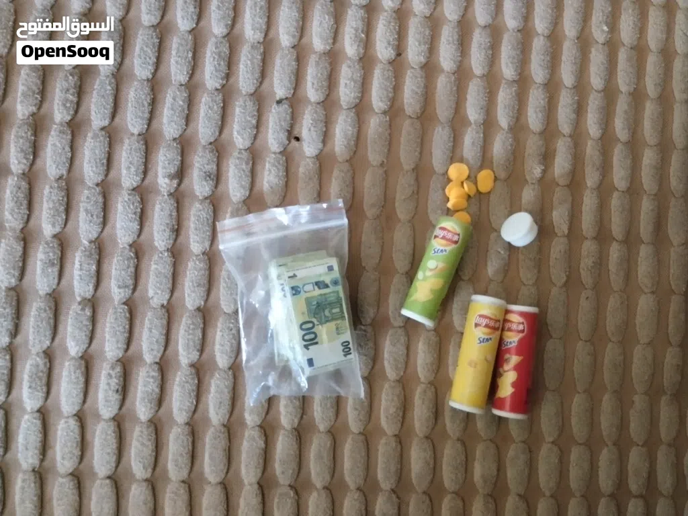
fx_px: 517
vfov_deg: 53.1
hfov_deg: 67.3
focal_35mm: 26
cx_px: 344
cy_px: 258
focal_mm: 2.78
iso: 797
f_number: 2
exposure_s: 1/25
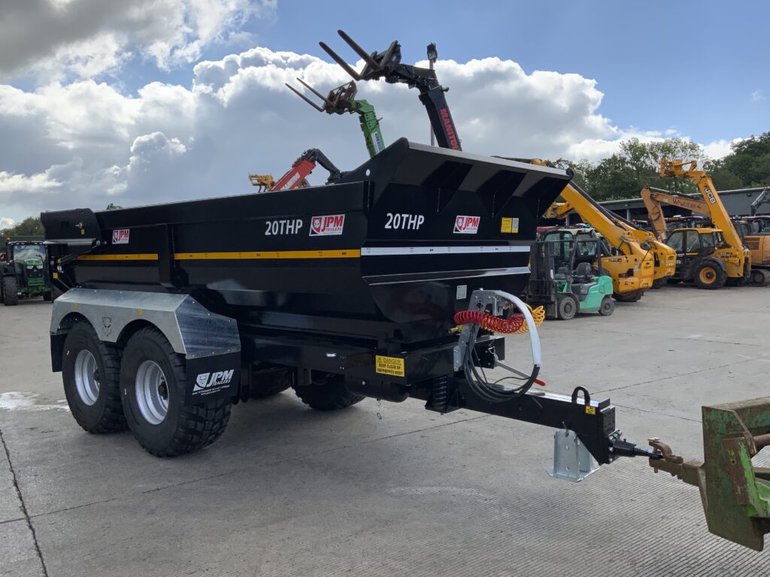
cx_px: 385
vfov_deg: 48.2
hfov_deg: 61.7
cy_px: 288
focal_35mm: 29
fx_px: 645
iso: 16
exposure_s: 1/1626
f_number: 1.8
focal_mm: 3
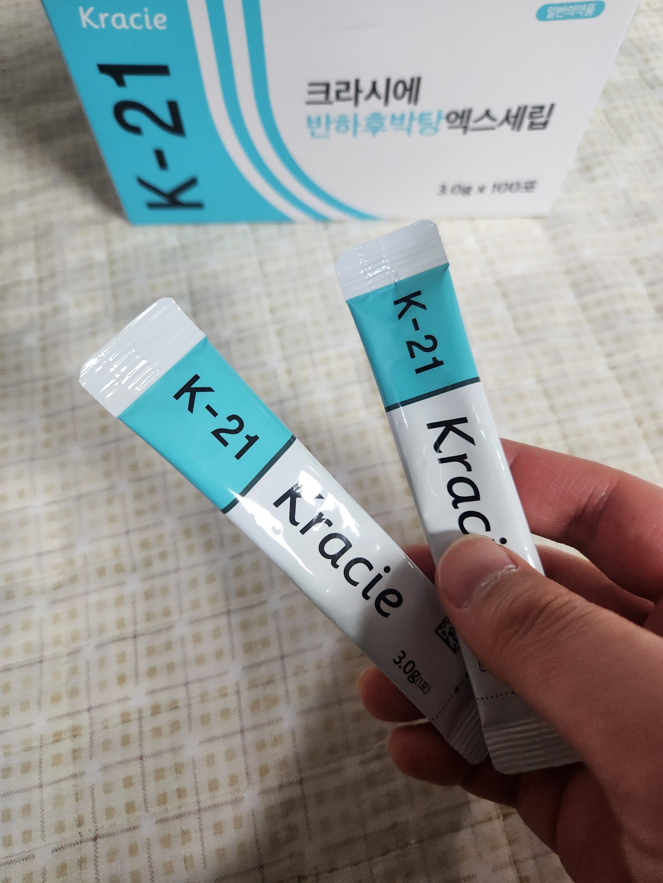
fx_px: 587
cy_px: 442
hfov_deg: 58.9
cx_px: 332
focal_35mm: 23
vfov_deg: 73.9
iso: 400
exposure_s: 1/120
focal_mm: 5.4
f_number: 1.8
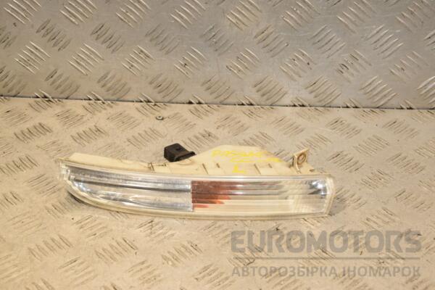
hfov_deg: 27.0
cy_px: 145
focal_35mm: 75
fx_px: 906
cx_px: 218
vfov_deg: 18.2
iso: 800
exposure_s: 1/200
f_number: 9
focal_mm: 50
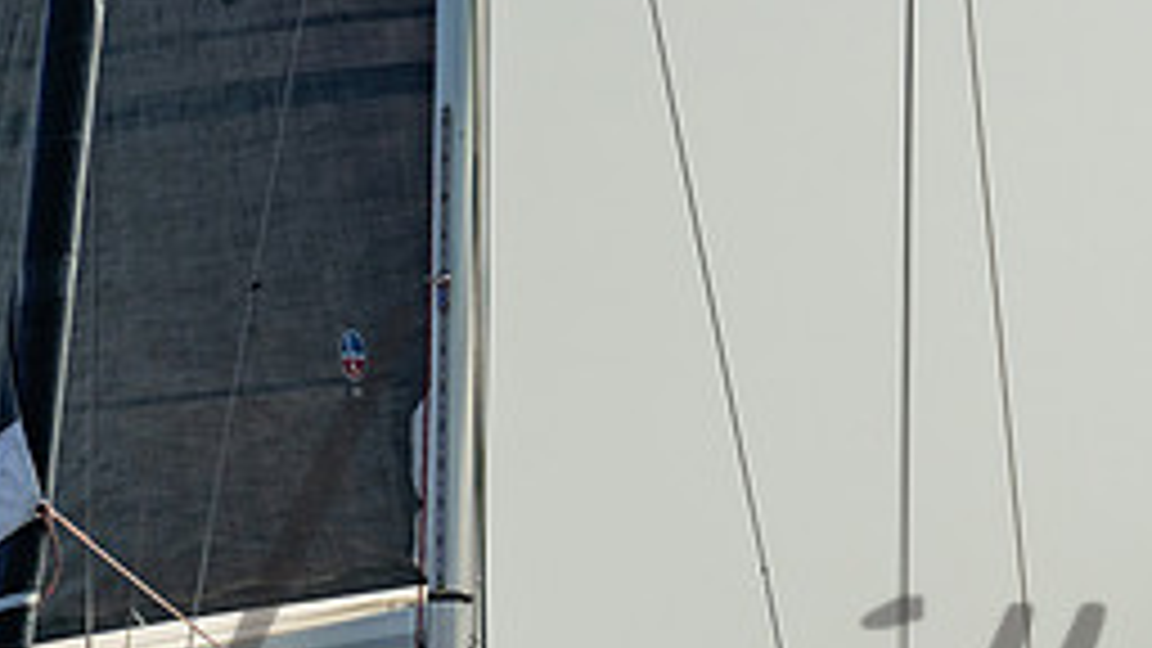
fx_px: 20374
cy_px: 578
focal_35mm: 667
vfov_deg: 1.8
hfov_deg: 3.2
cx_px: 980
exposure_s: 1/1250
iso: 320
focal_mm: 200
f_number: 6.3
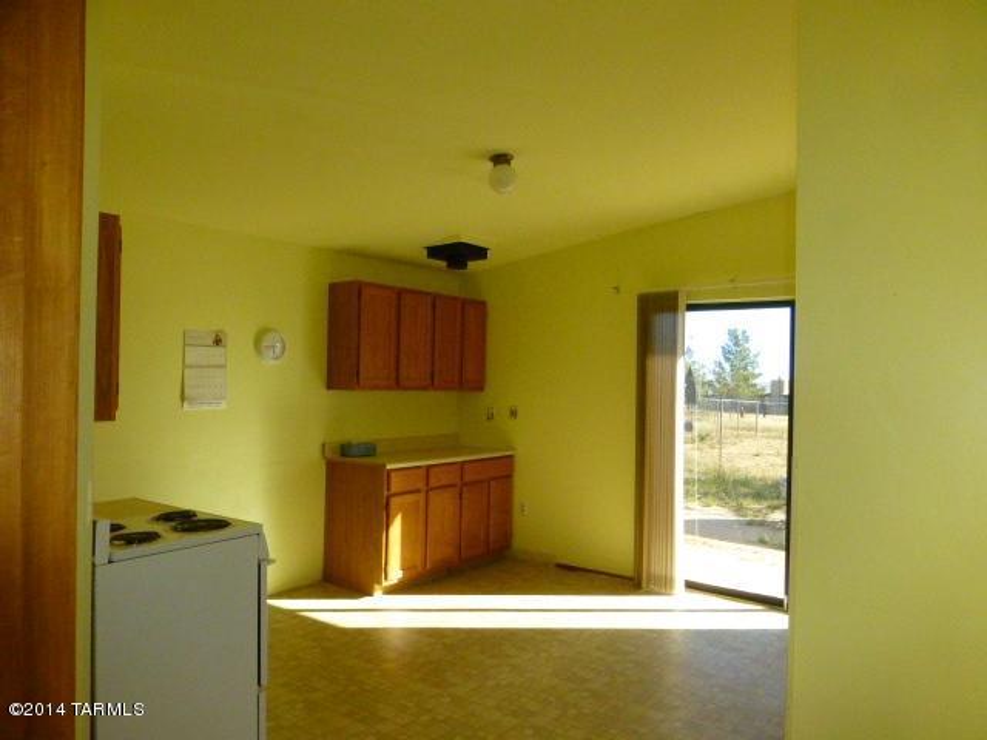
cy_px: 370
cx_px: 494
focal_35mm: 24
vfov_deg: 56.8
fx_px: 684
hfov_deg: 71.6
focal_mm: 4.3
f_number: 4
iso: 800
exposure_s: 1/1300
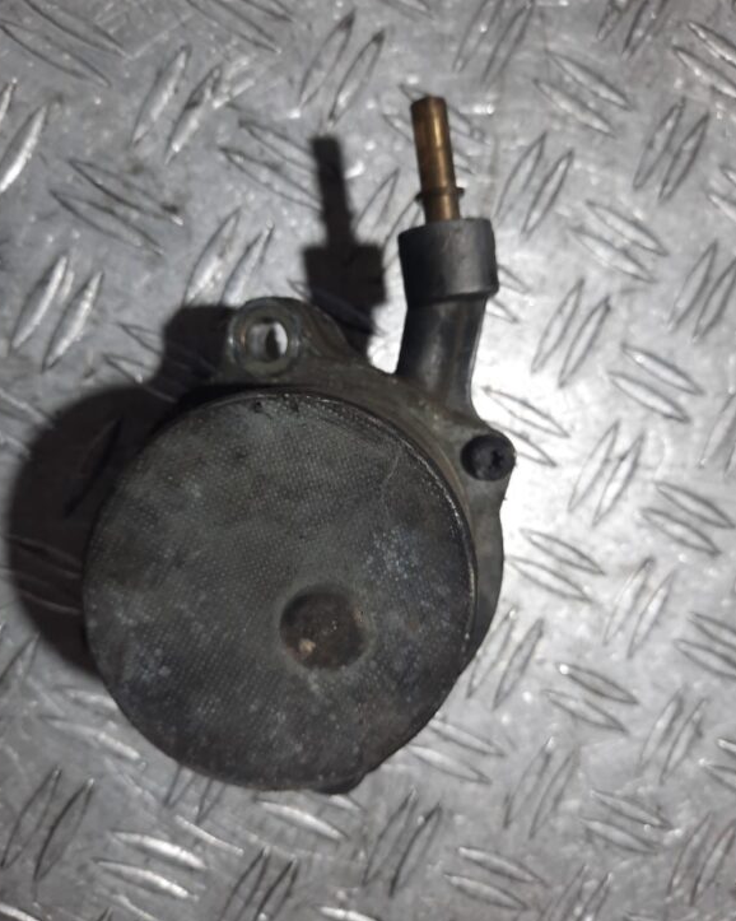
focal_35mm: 27
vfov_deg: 64.1
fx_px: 735
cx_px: 363
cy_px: 479
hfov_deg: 53.2
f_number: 2
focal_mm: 4.6
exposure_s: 1/50
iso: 125
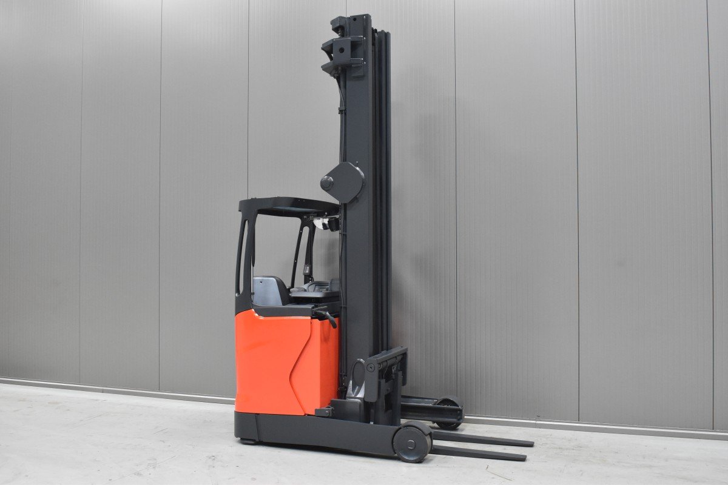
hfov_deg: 53.1
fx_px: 728
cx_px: 364
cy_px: 242
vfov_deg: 36.9
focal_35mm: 36
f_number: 5.6
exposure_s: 1/40
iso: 2000
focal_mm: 24
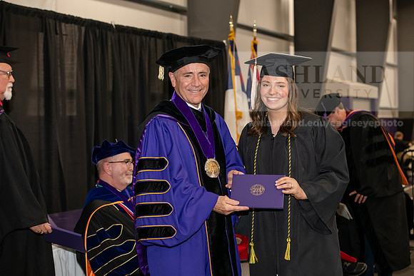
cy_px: 138
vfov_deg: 19.5
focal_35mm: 70
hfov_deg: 28.8
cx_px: 207
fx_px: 805
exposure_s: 1/200
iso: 2500
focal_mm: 70
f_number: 5
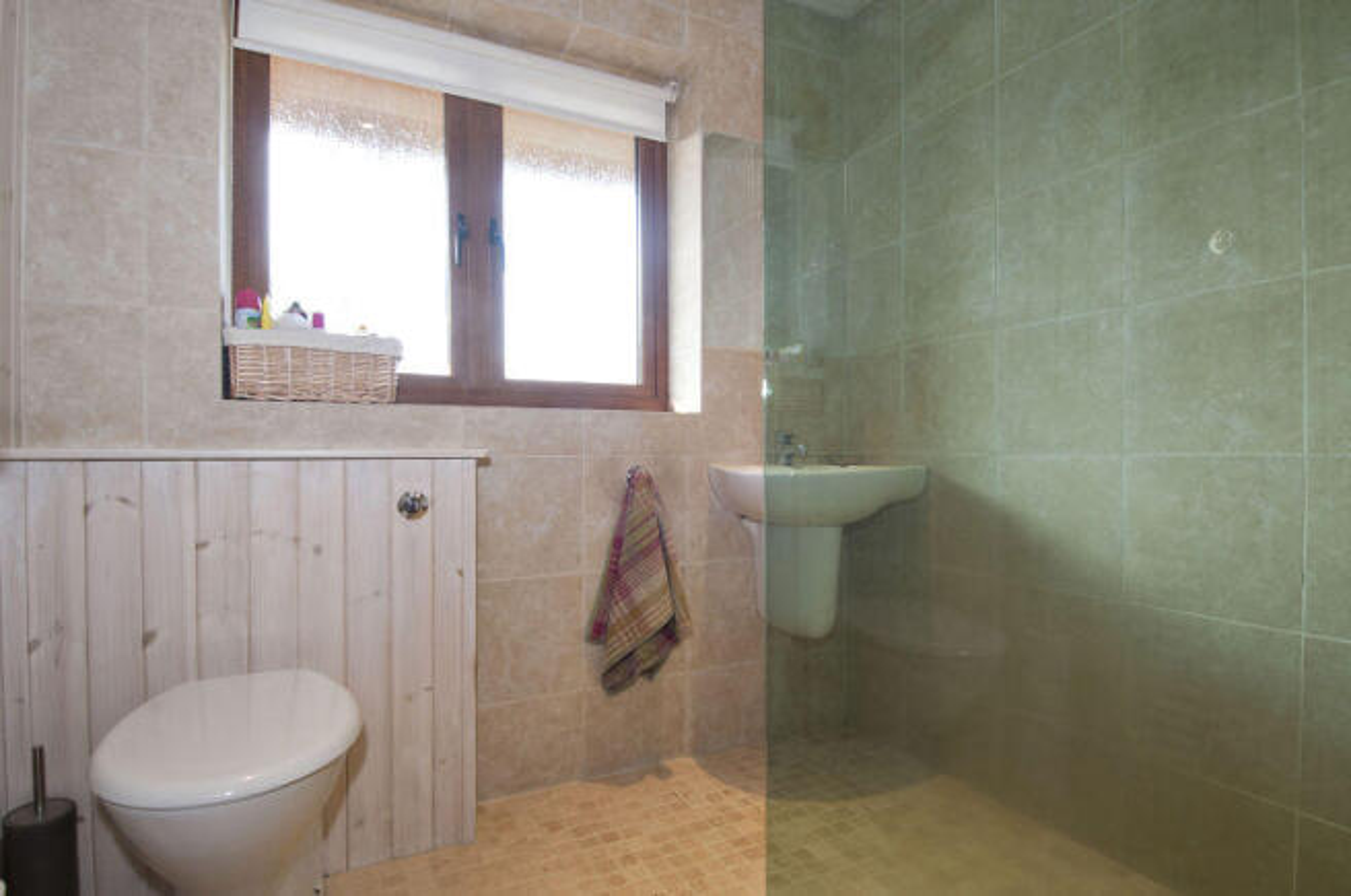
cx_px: 676
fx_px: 674
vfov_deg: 67.2
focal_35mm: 18
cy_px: 448
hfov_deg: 90.1
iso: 200
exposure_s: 1/10
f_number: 8
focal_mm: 12
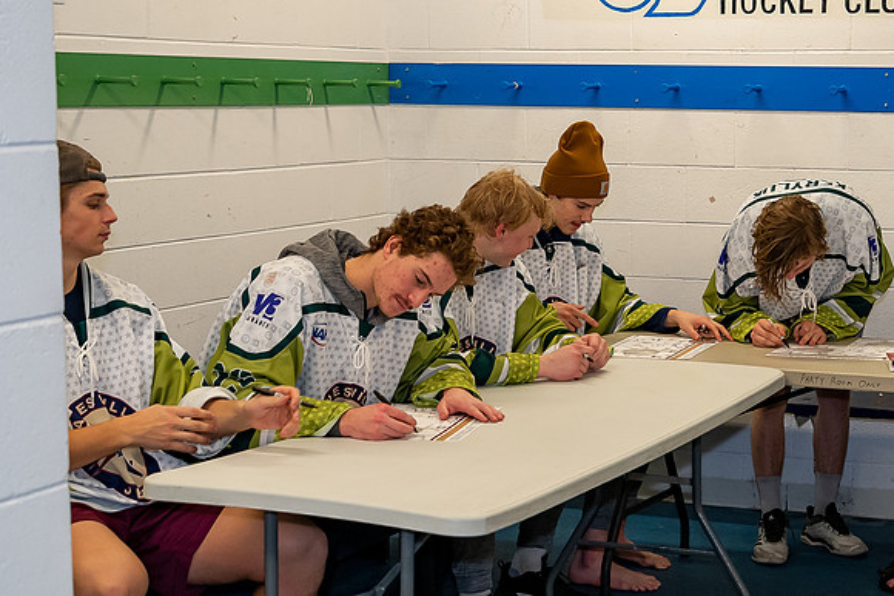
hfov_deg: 26.4
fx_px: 1855
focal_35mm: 75
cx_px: 760
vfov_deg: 18.3
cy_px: 303
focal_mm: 29
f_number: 3.5
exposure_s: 1/160
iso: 1250
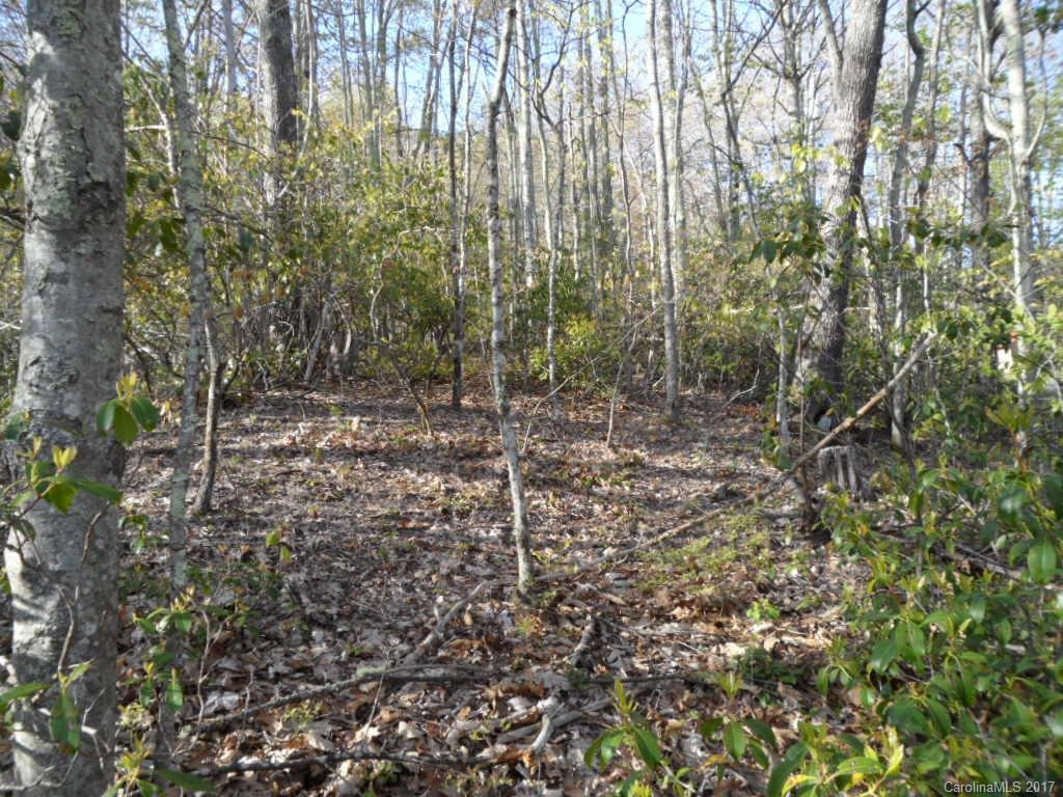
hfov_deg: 65.3
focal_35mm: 27
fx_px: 829
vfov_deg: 51.4
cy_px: 398
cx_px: 532
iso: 80
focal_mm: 4.9
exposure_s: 1/125
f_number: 3.5
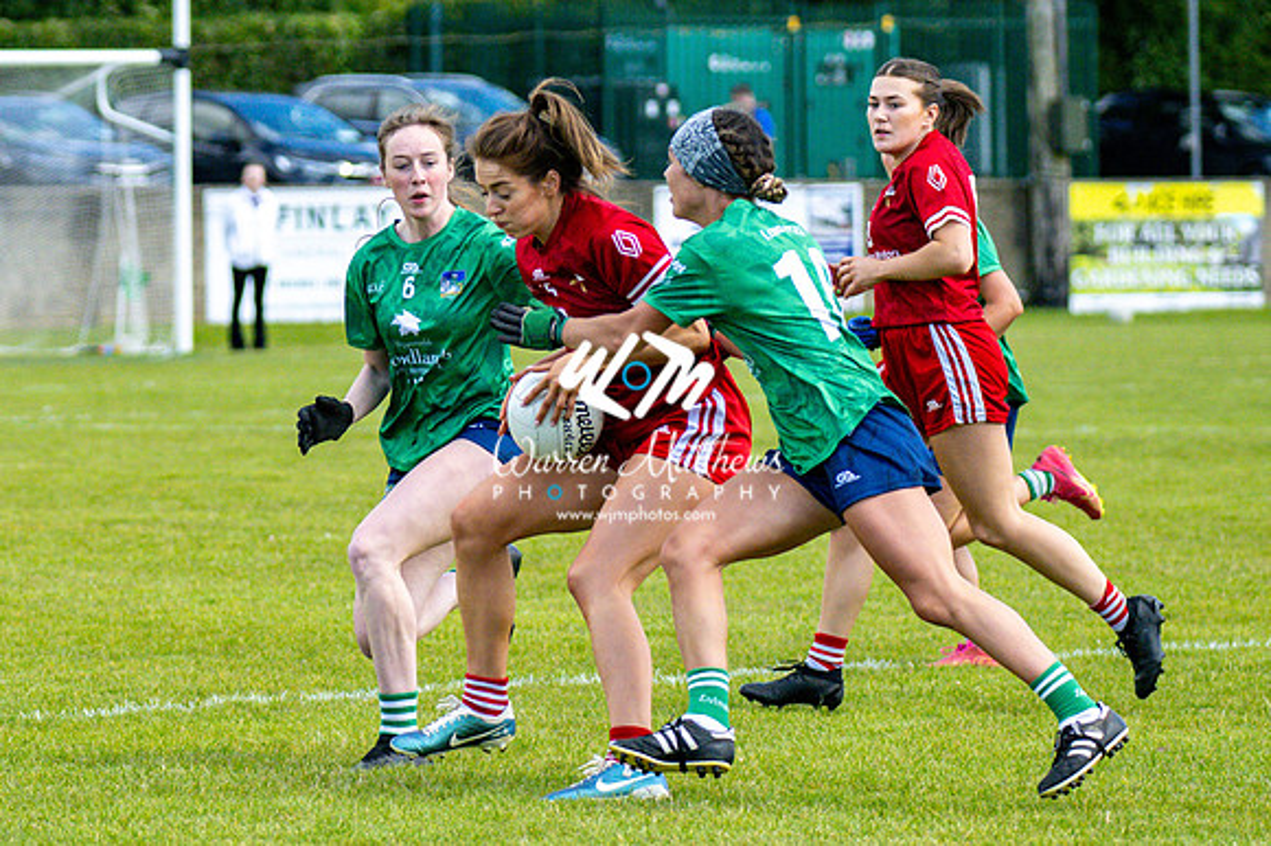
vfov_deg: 5.2
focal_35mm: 266
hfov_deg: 7.8
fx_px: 9375
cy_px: 246
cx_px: 421
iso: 450
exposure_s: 1/6400
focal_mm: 125
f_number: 2.8
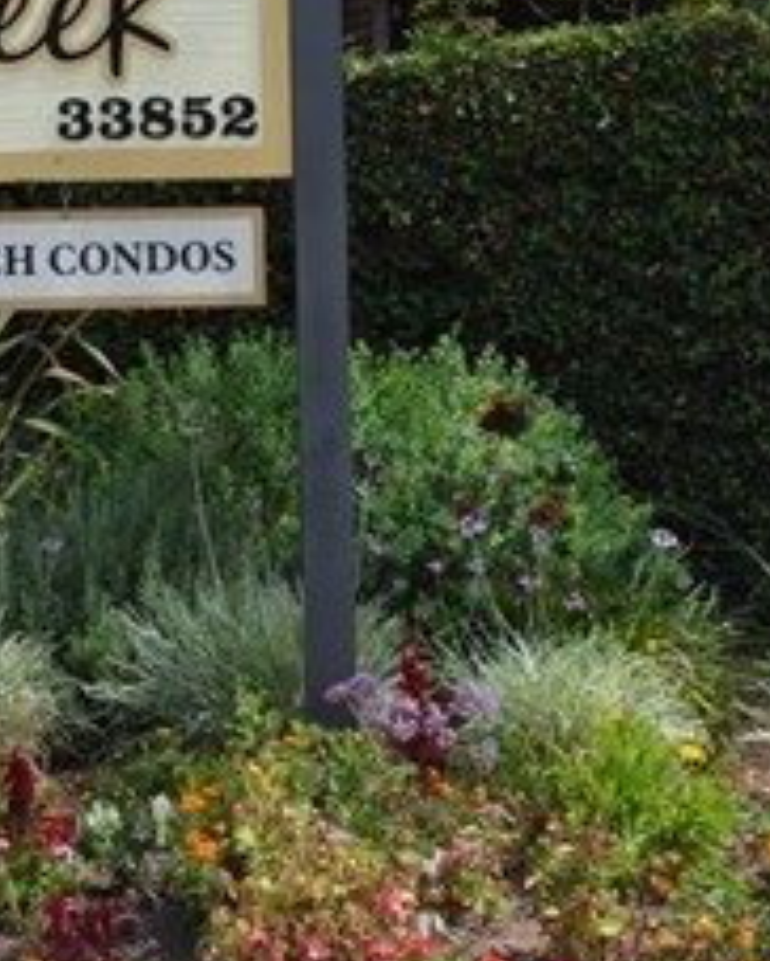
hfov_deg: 16.0
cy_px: 152
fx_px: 2703
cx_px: 93
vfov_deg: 19.9
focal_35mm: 95
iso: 140
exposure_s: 1/250
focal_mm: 24
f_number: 8
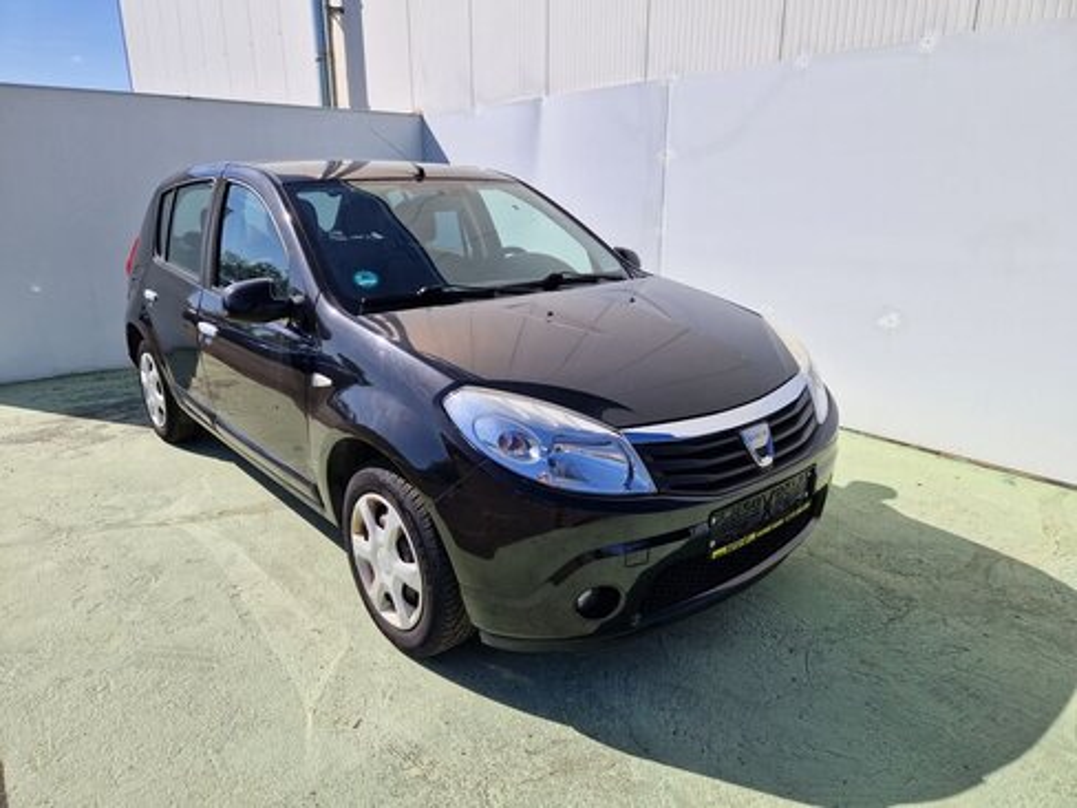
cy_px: 404
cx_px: 538
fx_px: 716
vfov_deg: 58.9
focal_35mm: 23
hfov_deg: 73.9
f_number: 1.8
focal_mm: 5.4
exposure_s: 1/2048
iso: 50
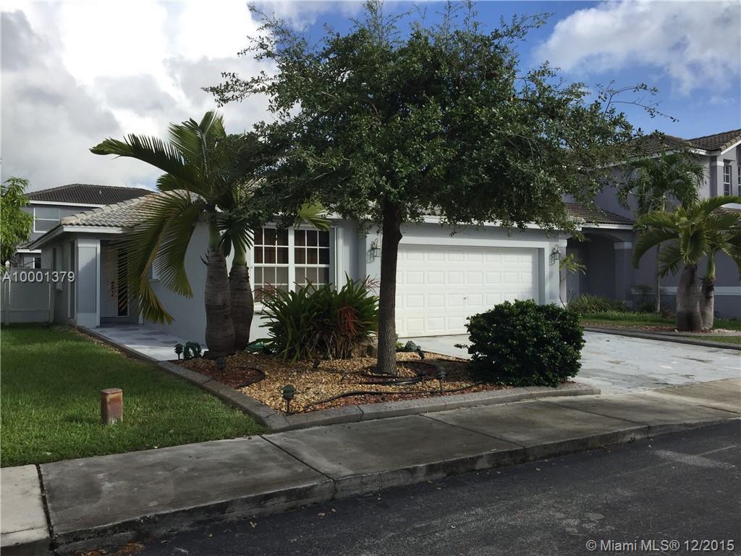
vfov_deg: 48.2
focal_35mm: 29
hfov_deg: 61.7
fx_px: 621
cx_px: 370
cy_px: 278
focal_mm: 4.15
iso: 32
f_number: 2.2
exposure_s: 1/1799
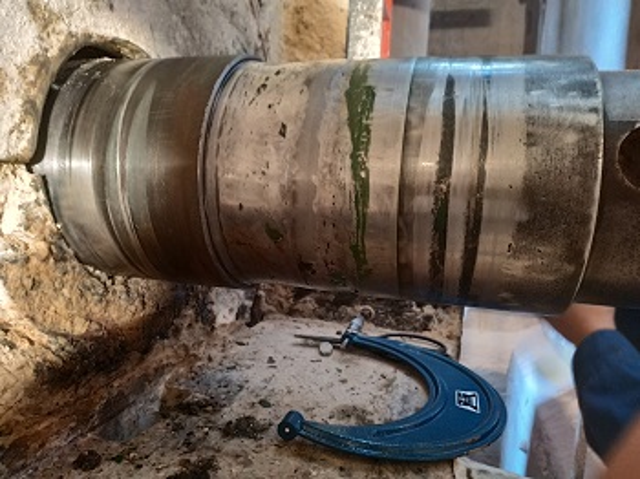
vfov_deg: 56.8
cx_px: 320
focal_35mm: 24
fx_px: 443
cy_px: 240
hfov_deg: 71.6
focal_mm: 3.94
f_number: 1.9
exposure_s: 1/20
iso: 640
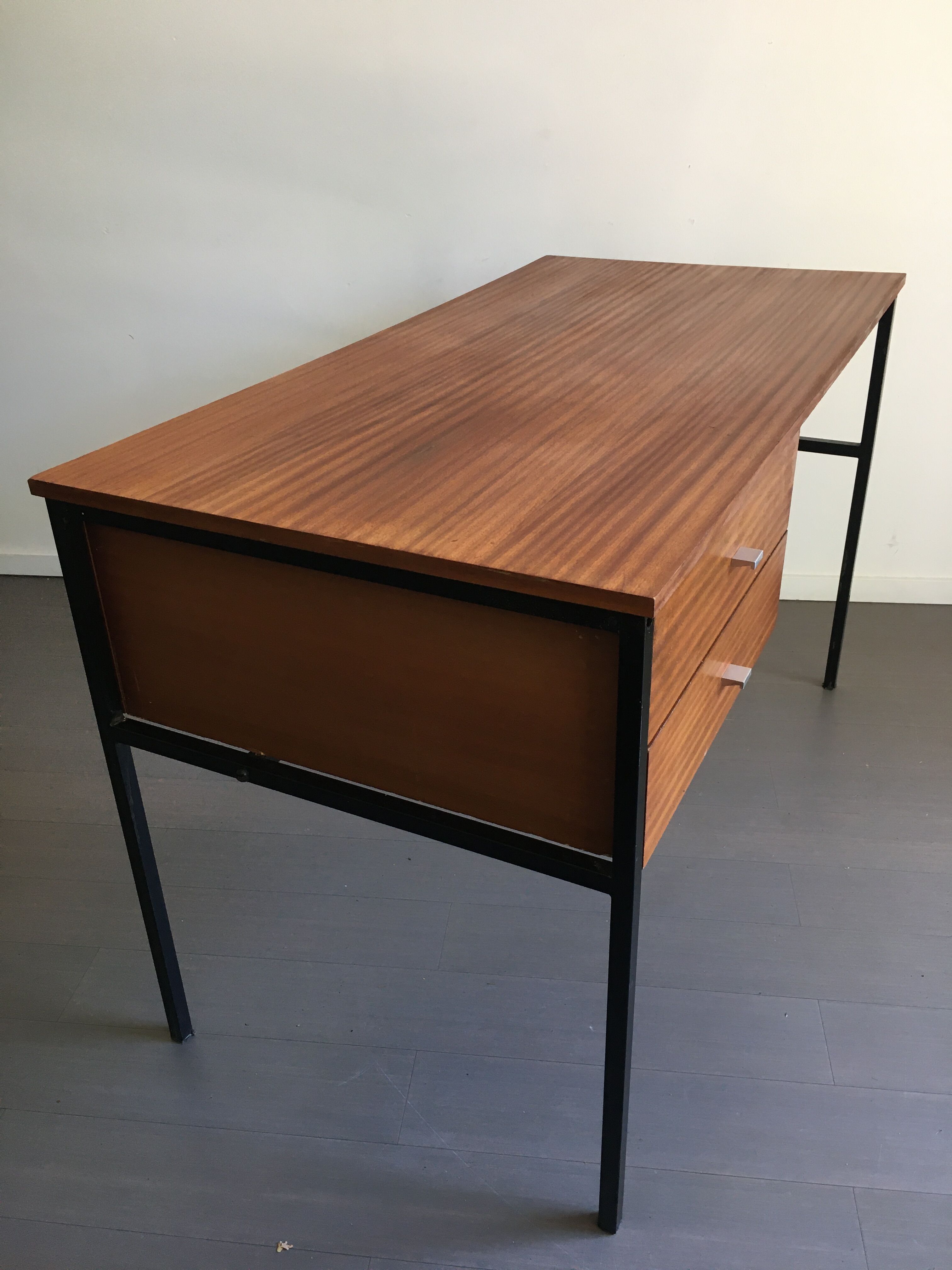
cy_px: 635
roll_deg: +1.2
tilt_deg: -30.3
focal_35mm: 29
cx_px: 476
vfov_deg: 61.7
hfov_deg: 48.2
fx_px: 1063
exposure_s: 1/33
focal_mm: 4.15
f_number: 2.2
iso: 40
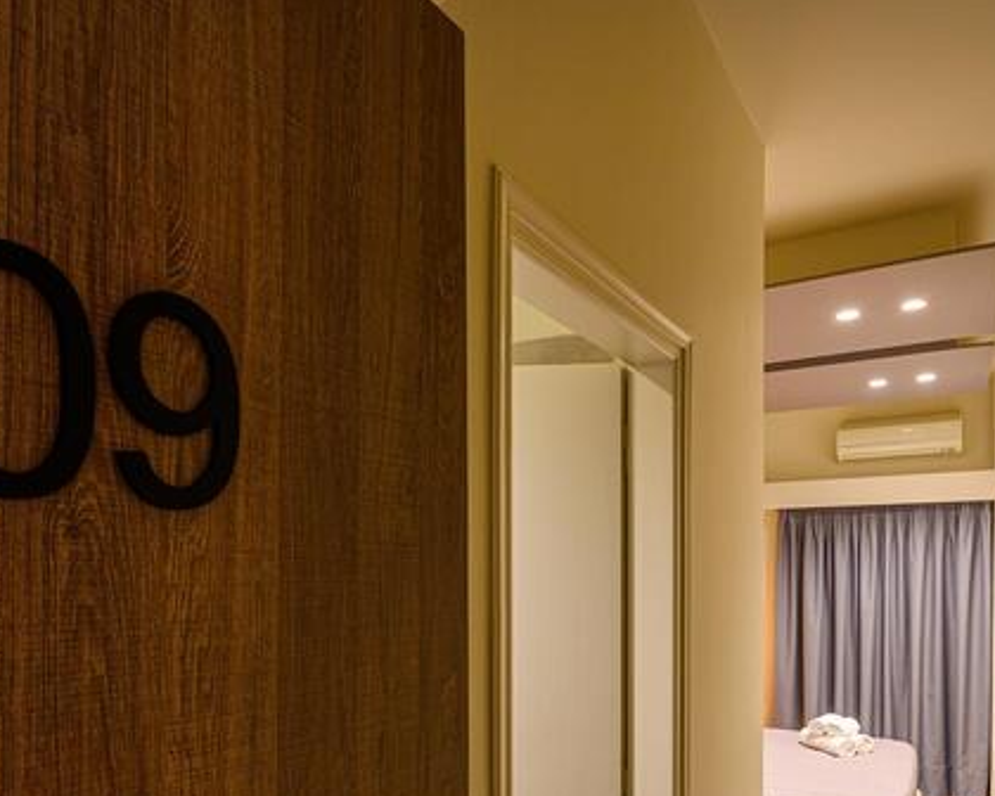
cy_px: 624
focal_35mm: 25
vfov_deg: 53.4
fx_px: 736
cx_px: 495
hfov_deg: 68.1
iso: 100
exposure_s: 3
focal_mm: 14
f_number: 11
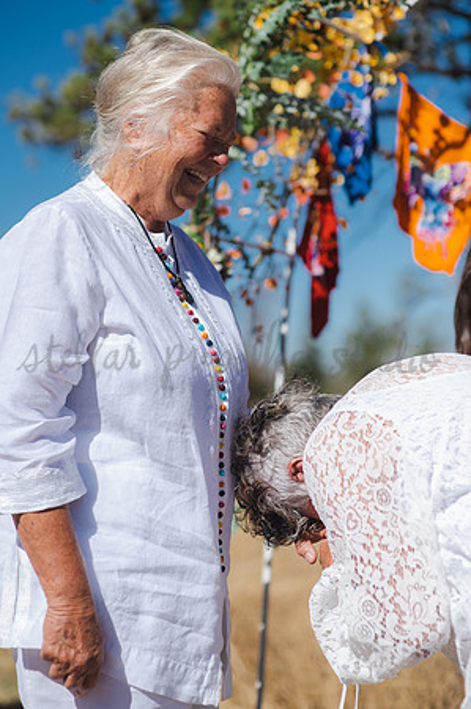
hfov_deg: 16.0
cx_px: 236
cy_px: 354
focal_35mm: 85
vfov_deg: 23.9
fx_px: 1672
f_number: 2.2
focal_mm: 85
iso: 125
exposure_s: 1/5000
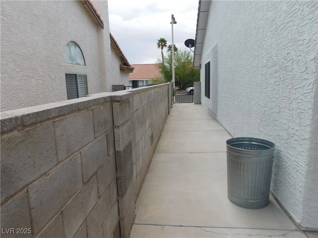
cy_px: 119
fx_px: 211
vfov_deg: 58.9
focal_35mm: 23
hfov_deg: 73.9
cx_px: 159
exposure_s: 1/400
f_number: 6
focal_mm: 4
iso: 125
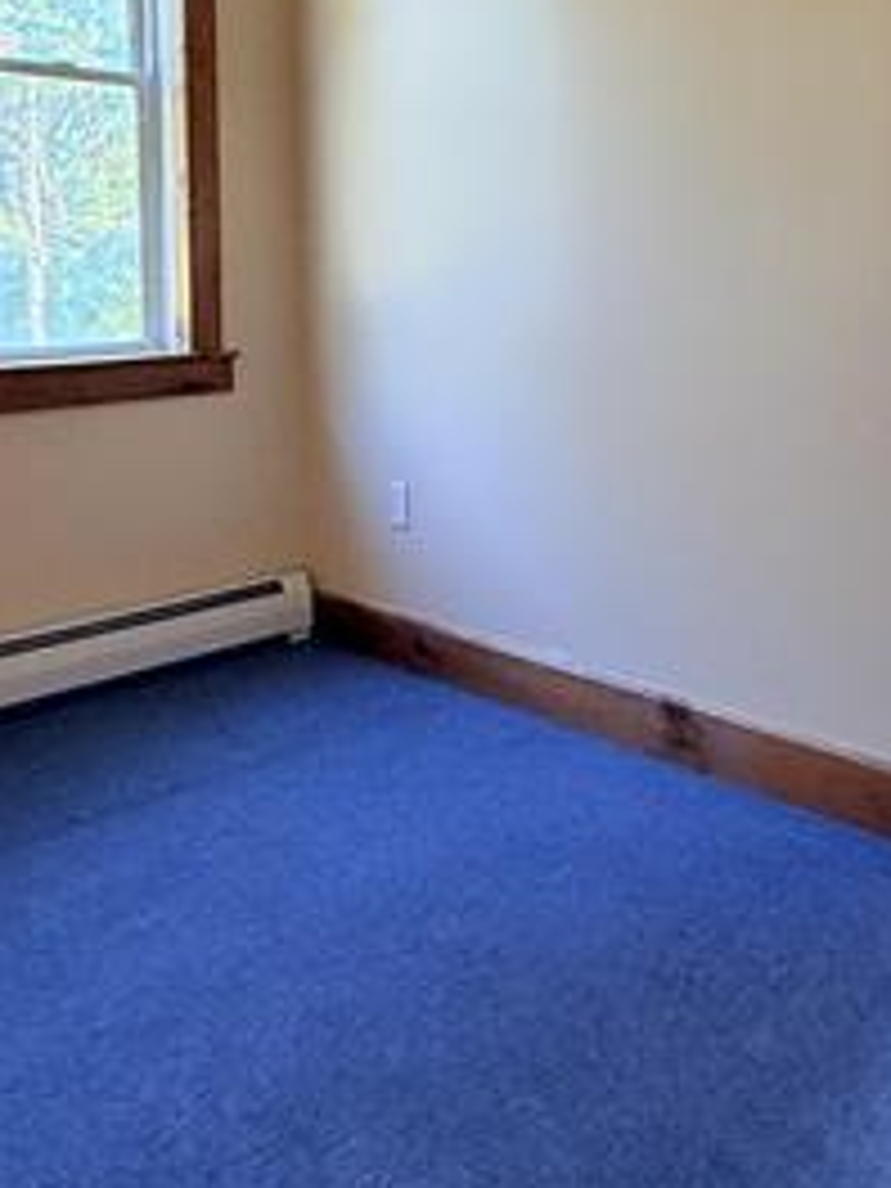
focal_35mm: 34
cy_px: 302
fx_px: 1167
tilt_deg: -1.8
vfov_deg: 51.7
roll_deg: +0.7
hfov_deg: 40.1
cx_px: 716
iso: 200
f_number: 2.2
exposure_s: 1/120
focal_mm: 2.22
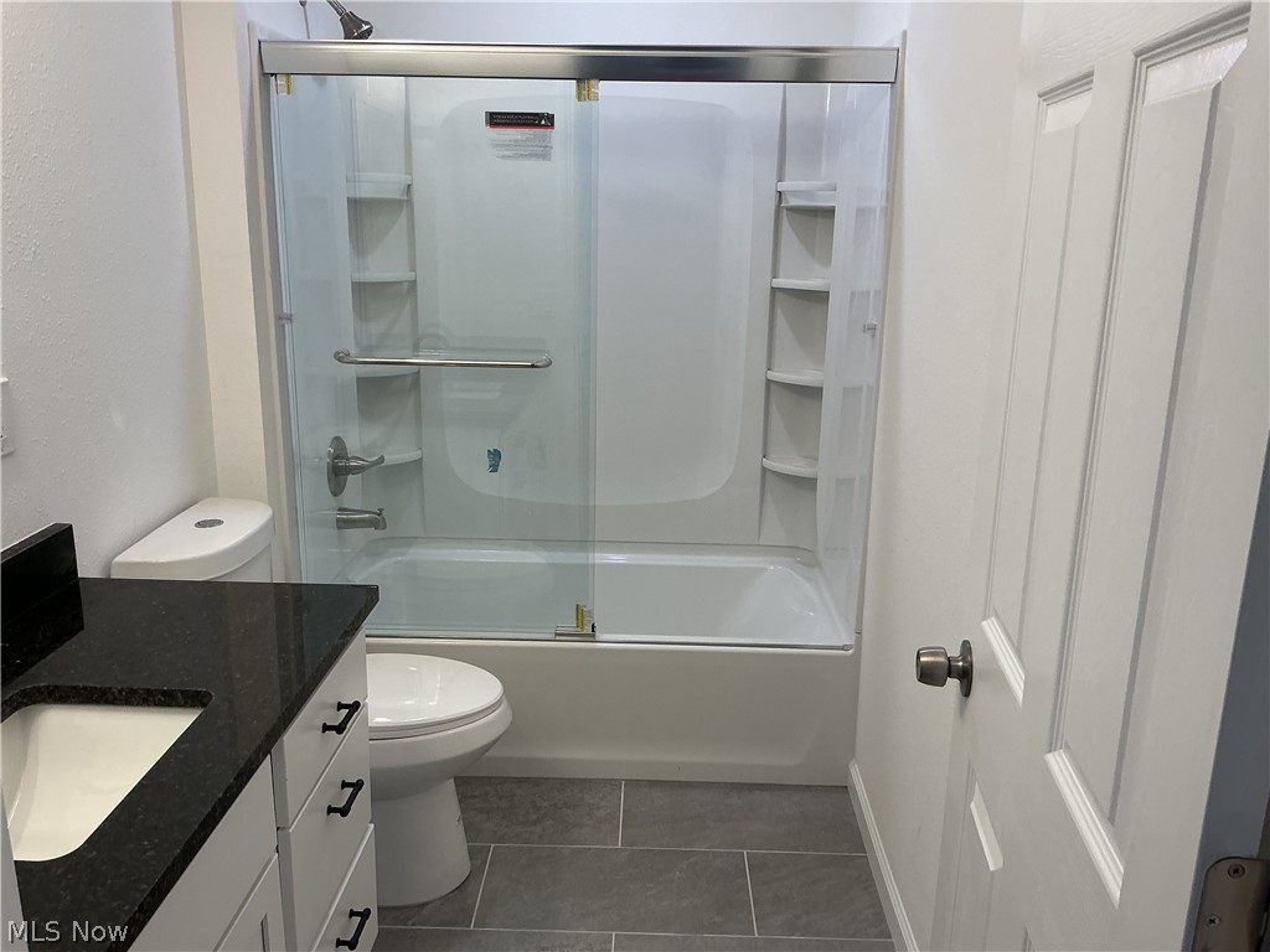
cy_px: 476
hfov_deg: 61.7
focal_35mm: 29
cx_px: 635
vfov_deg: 48.2
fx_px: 1064
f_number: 1.8
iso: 40
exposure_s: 1/120
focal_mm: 3
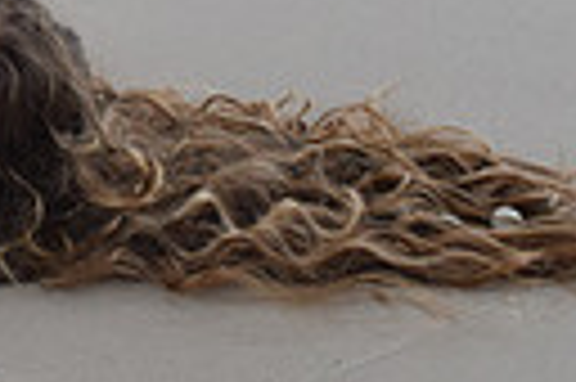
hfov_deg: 11.9
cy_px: -353
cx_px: -346
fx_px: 2605
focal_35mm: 163
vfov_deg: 8.1
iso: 280
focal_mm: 24
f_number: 8
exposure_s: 1/250
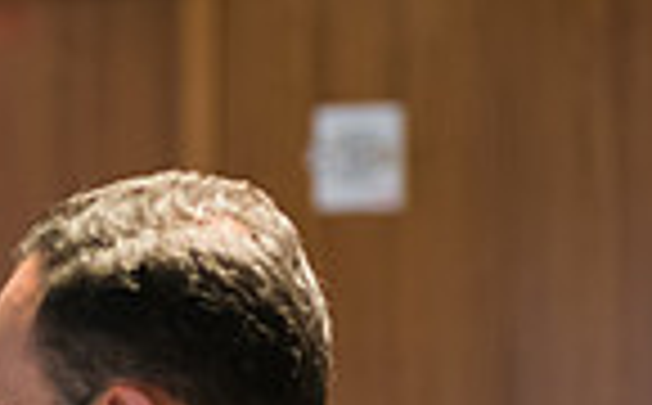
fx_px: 6668
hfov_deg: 5.5
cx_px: -405
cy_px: 610
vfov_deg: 3.5
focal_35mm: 376
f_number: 3.2
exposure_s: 1/50
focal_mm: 92
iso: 1600
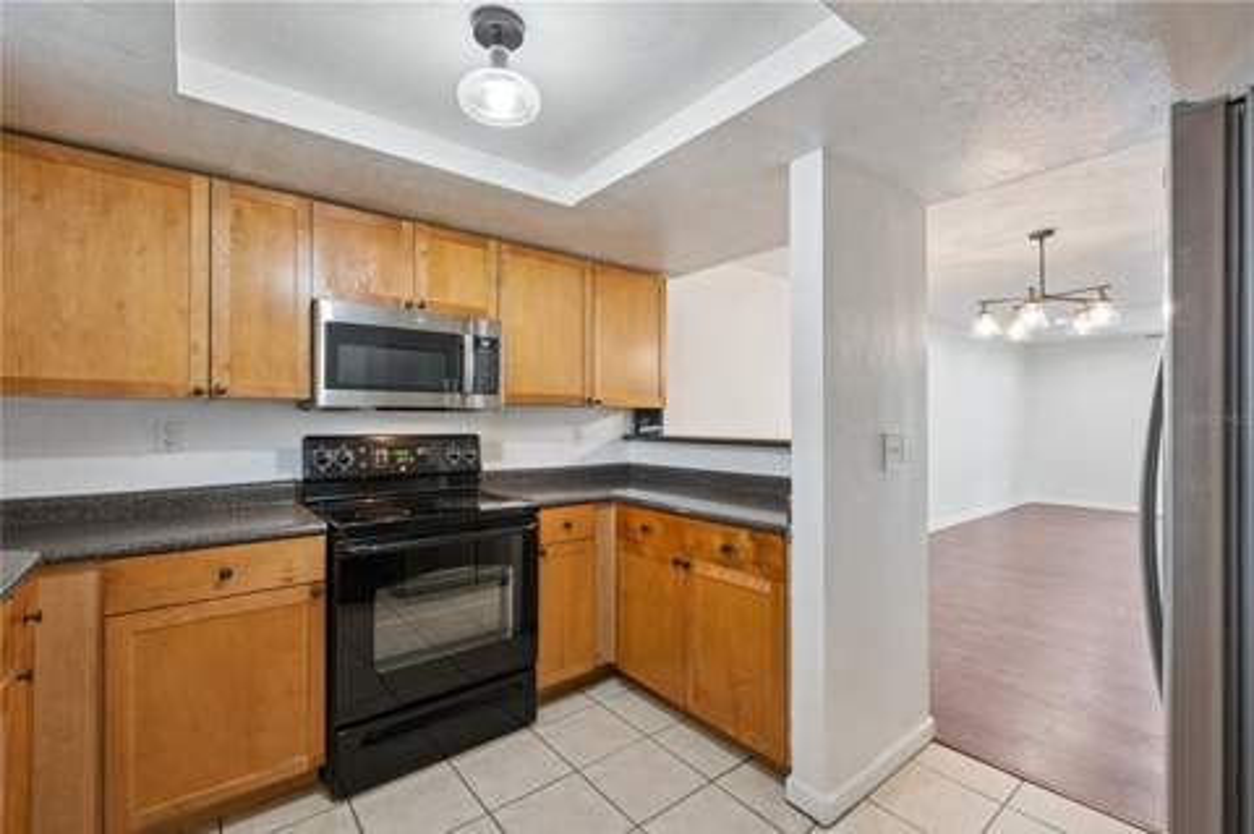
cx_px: 627
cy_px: 417
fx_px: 557
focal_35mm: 16
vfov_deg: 73.6
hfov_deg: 96.8
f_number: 9
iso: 200
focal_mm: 16
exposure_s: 1/2.5
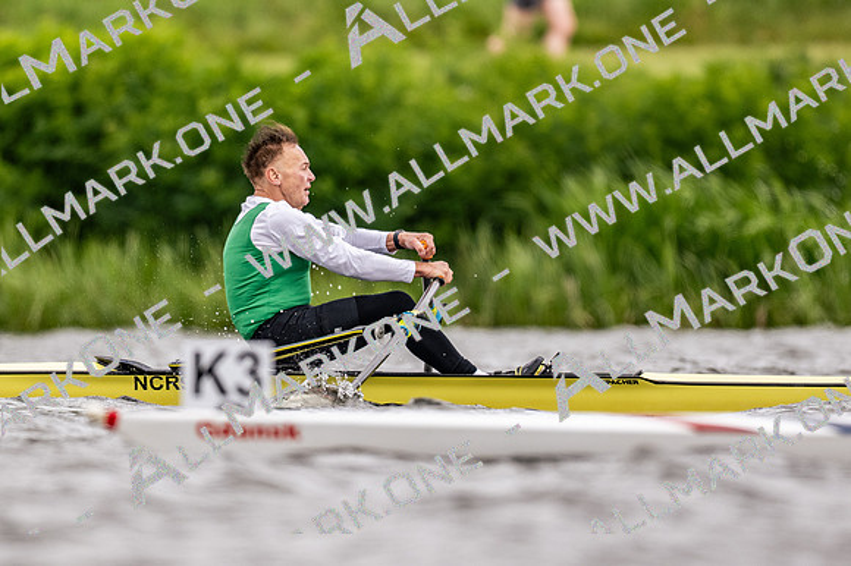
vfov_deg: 1.5
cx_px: 426
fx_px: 21262
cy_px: 283
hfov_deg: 2.3
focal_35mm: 900
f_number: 4
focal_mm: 600
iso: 720
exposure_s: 1/2500
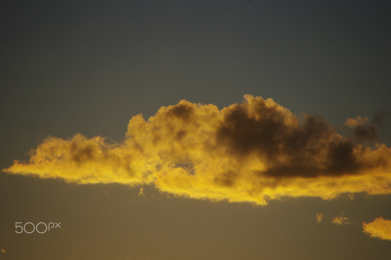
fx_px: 4068
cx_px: 196
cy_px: 130
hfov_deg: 5.5
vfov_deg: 3.7
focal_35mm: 375
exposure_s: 1/3200
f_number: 6.3
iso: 200
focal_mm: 250
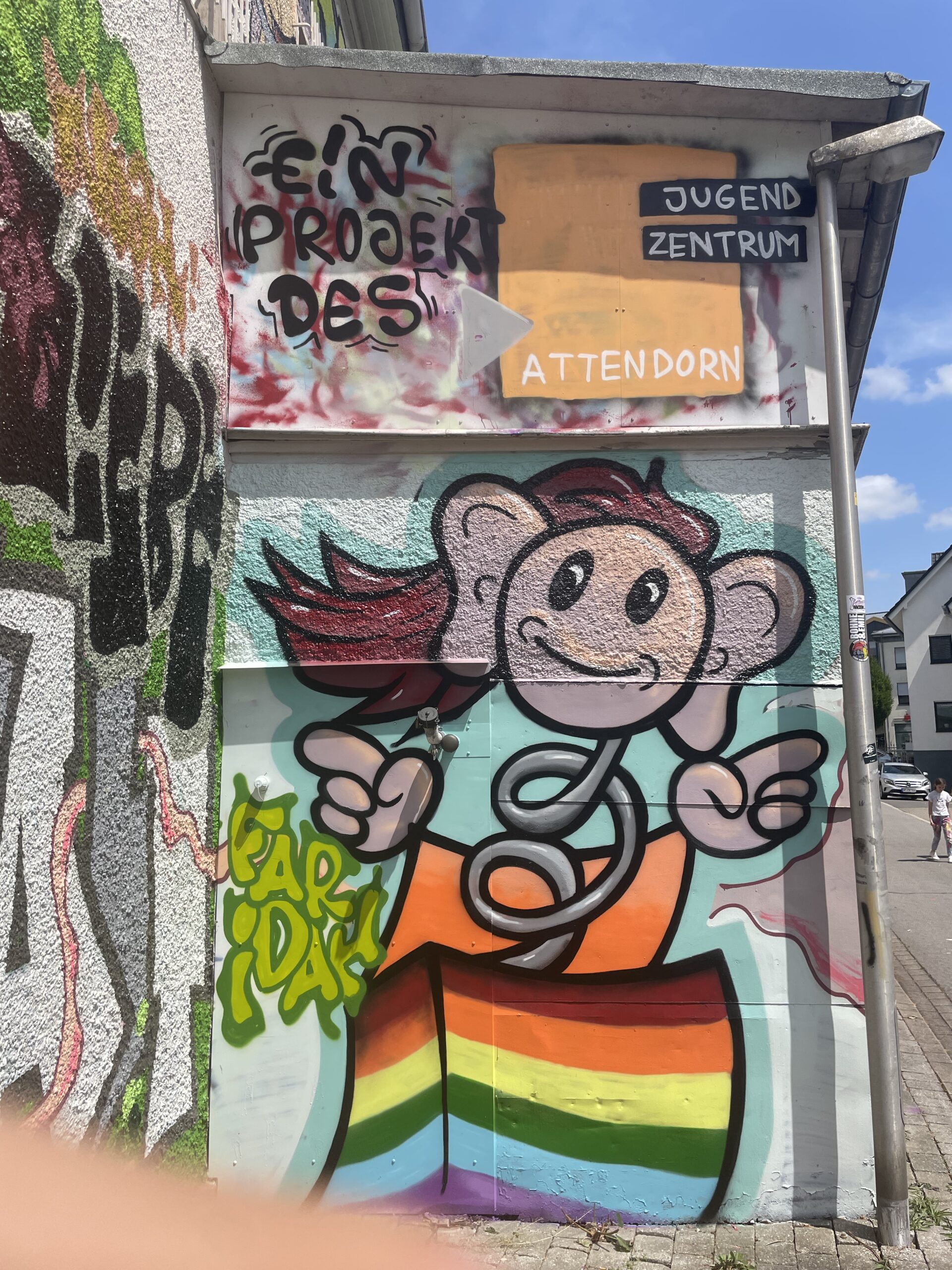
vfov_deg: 67.3
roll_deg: +0.2
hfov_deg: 53.1
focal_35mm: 26
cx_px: 476
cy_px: 635
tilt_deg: +4.6
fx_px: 953
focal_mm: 4.2
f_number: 1.6
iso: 32
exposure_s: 1/4292
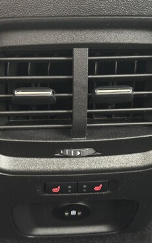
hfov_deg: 17.2
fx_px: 504
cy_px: 117
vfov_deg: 27.1
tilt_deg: -50.7
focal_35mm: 76
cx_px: 86
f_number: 1.78
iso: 200
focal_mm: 6.76
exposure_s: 1/60
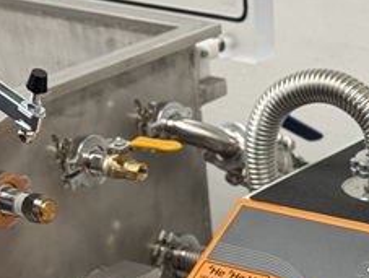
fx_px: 1634
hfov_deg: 12.7
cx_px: 401
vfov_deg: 9.4
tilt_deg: -28.2
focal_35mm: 153
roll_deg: +3.0
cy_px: 432
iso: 100
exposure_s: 1/60
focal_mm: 6.76
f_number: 1.78
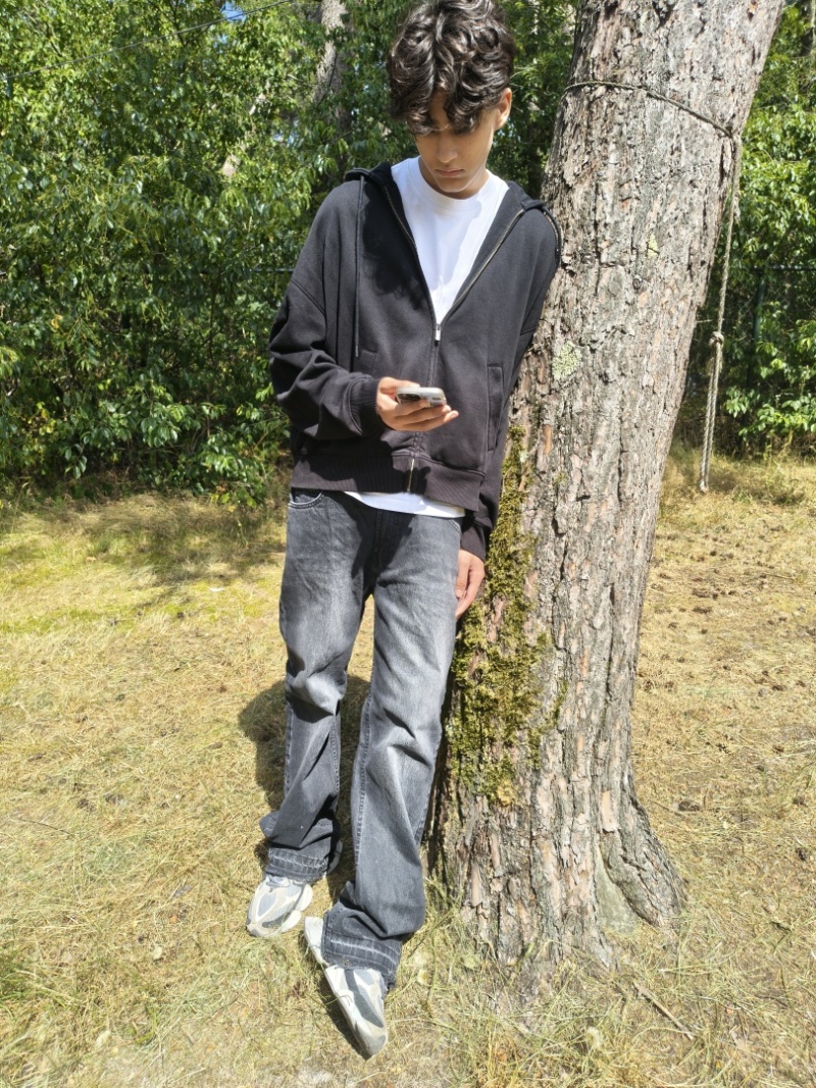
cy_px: 544
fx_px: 754
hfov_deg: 56.8
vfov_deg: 71.6
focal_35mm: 24
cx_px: 408
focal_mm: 5.56
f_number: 1.8
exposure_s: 1/269
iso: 100
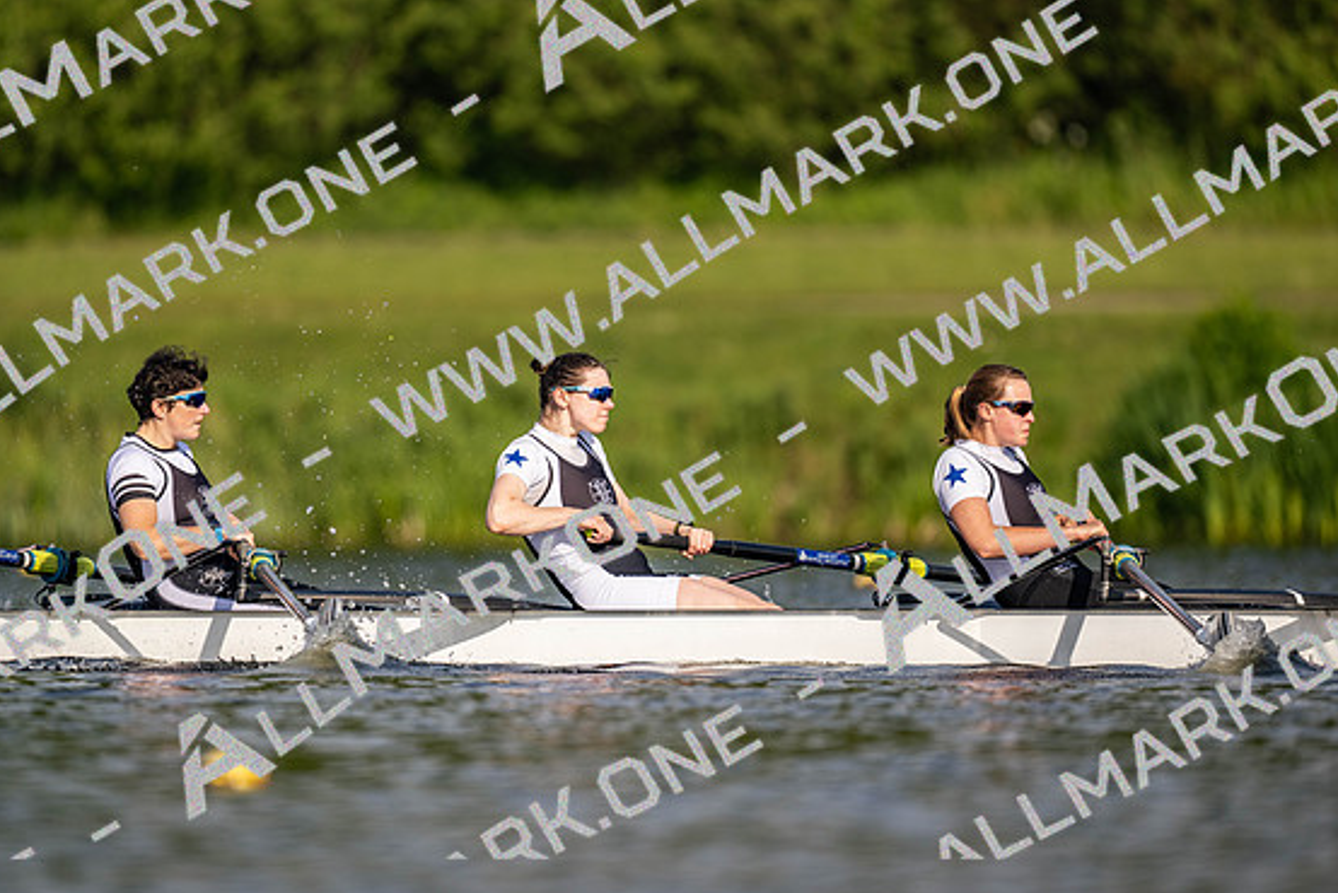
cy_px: 445
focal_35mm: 628
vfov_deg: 2.2
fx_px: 23352
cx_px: 669
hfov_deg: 3.3
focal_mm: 600
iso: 220
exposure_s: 1/2500
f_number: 4
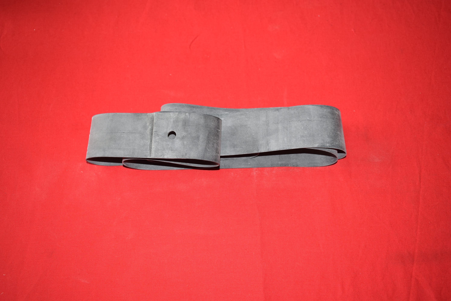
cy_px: 150
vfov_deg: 31.9
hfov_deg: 46.4
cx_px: 226
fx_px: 527
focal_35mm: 42
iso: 160
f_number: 5.6
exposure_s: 1/40
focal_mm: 28
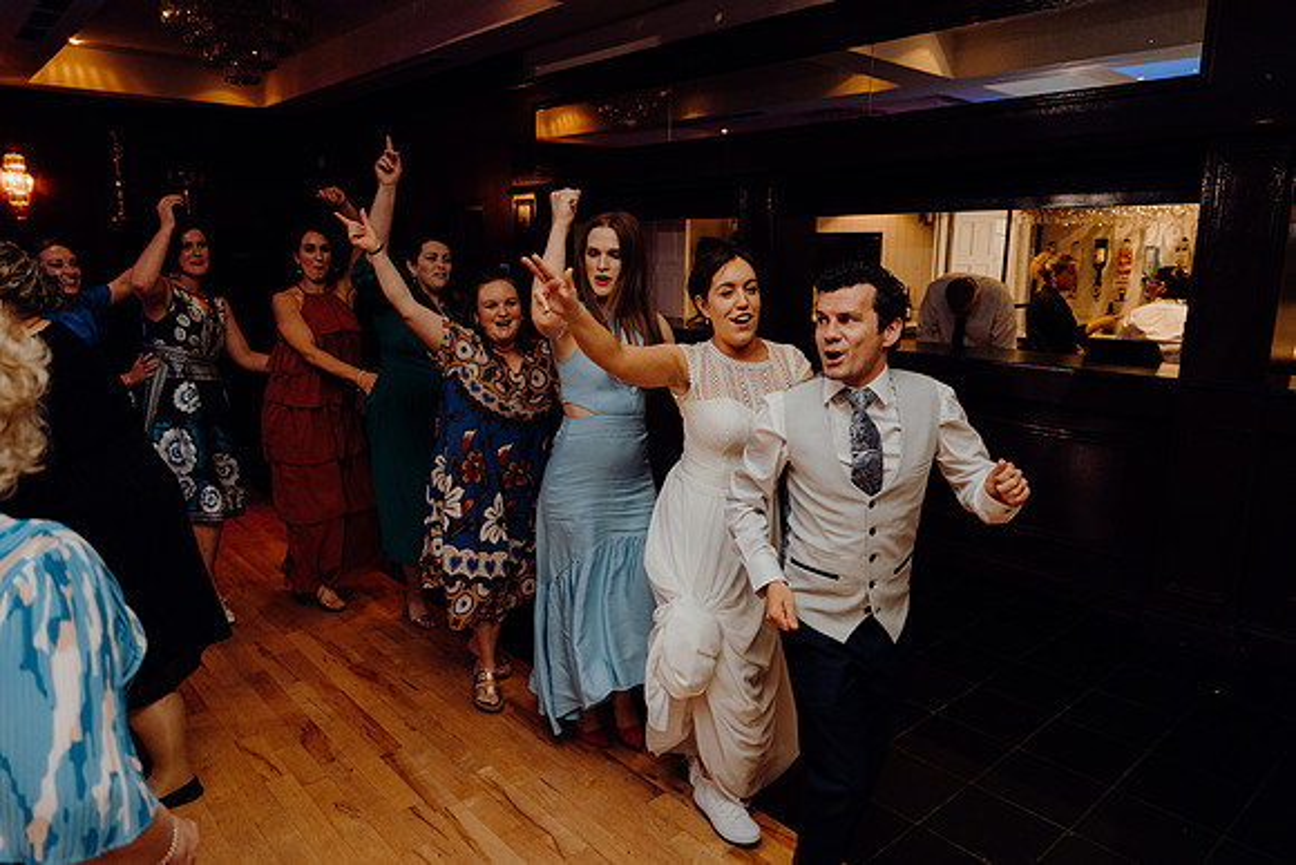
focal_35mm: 24
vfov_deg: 53.2
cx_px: 648
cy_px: 432
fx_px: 864
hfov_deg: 73.7
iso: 1250
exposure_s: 1/160
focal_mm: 24
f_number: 2.8
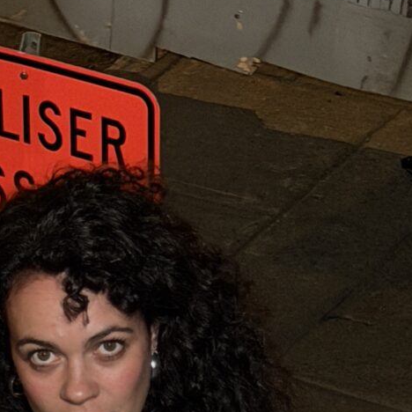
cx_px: -15
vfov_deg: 7.4
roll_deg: +1.4
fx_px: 3124
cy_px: 621
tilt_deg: -37.3
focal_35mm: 232
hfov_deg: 7.5
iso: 500
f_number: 1.78
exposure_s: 1/30
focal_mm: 6.76
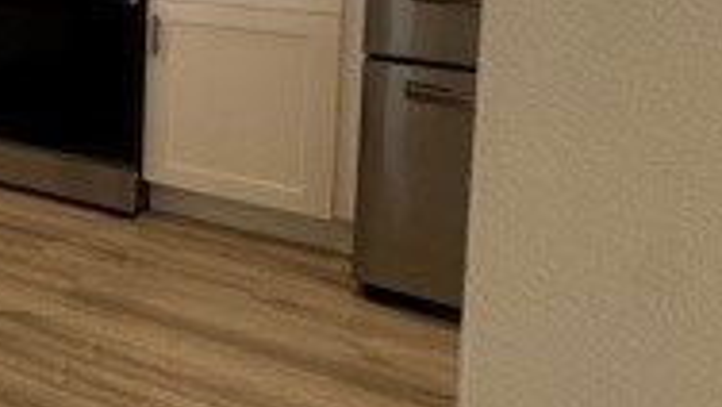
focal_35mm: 52
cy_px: -73
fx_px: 996
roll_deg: +1.7
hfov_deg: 24.4
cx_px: -492
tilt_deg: -5.8
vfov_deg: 21.5
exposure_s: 1/120
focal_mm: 2.22
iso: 80
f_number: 2.2
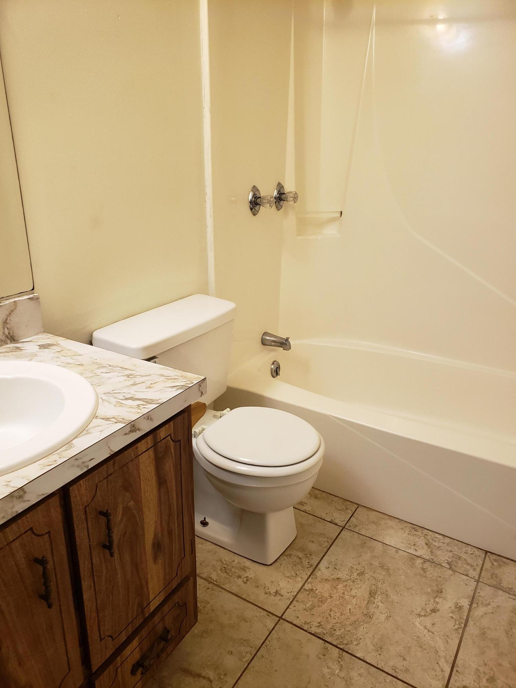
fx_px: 517
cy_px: 344
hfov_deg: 53.1
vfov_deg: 67.3
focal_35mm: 26
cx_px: 258
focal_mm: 4.3
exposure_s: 1/60
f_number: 2.4
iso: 320
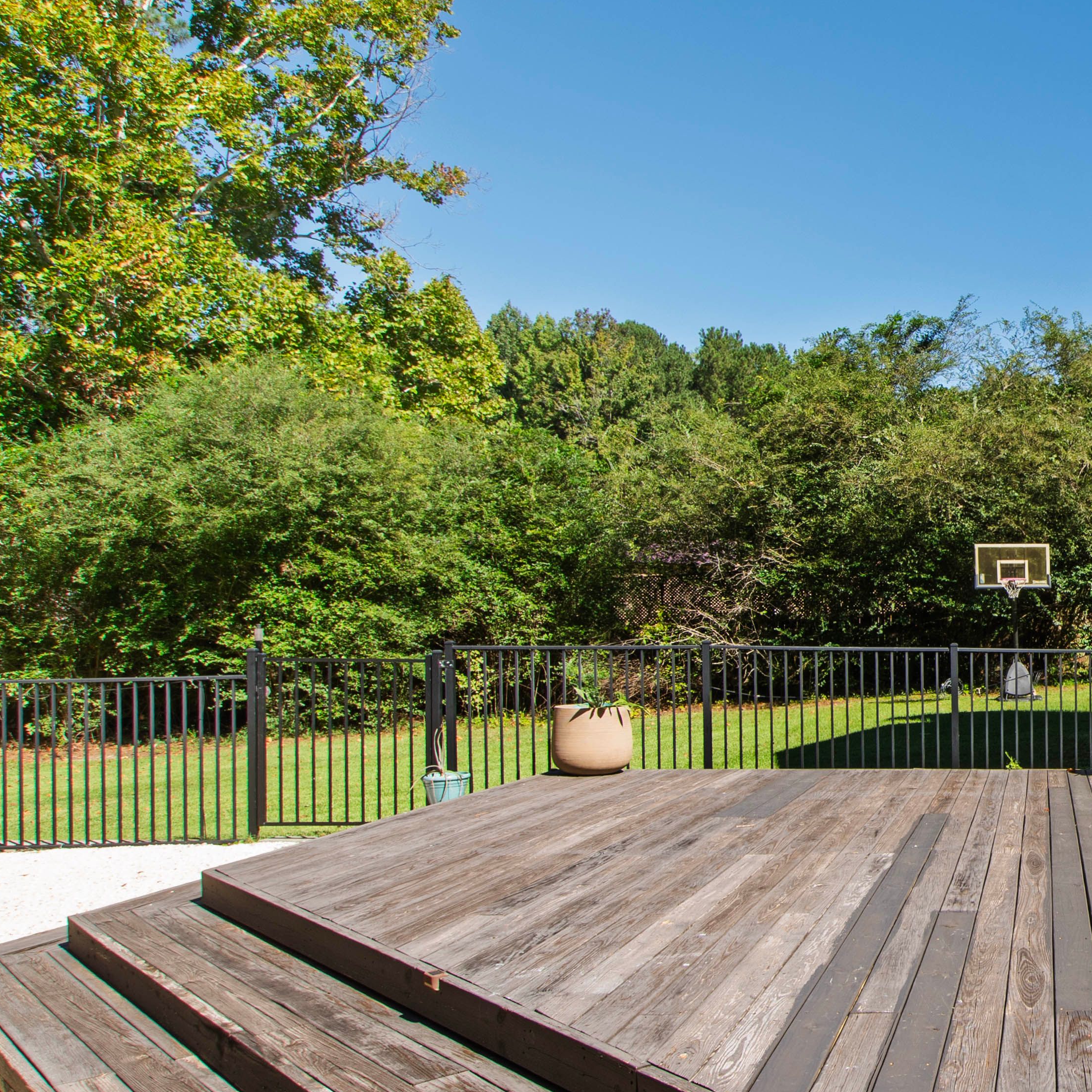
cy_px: 522
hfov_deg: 39.8
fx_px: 1142
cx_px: 1246
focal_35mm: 32
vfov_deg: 51.1
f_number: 9
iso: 100
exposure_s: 1/80
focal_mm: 10
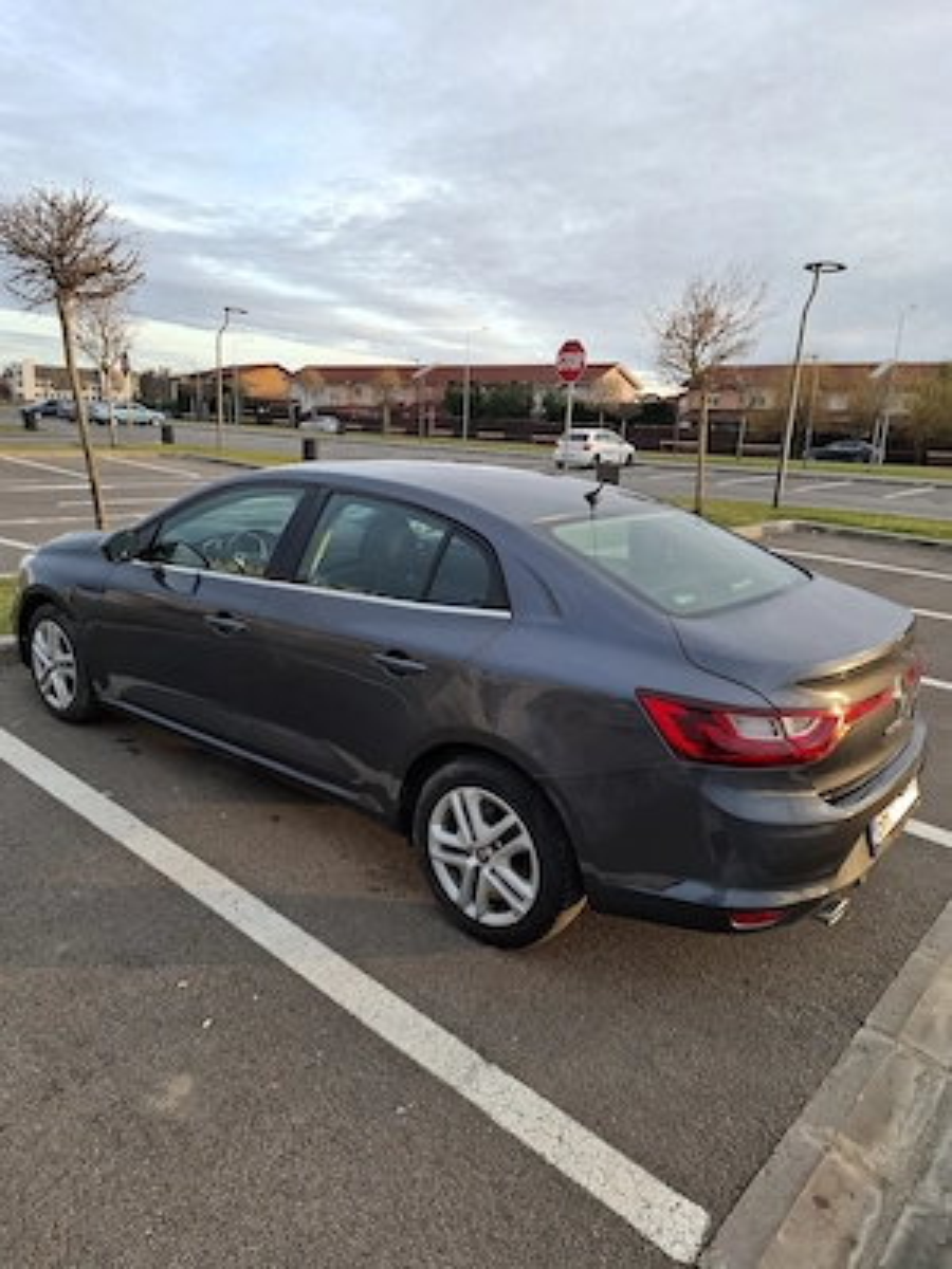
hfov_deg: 58.9
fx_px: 843
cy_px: 634
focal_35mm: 23
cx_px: 476
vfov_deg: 73.9
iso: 50
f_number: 1.8
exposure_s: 1/167
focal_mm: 5.54
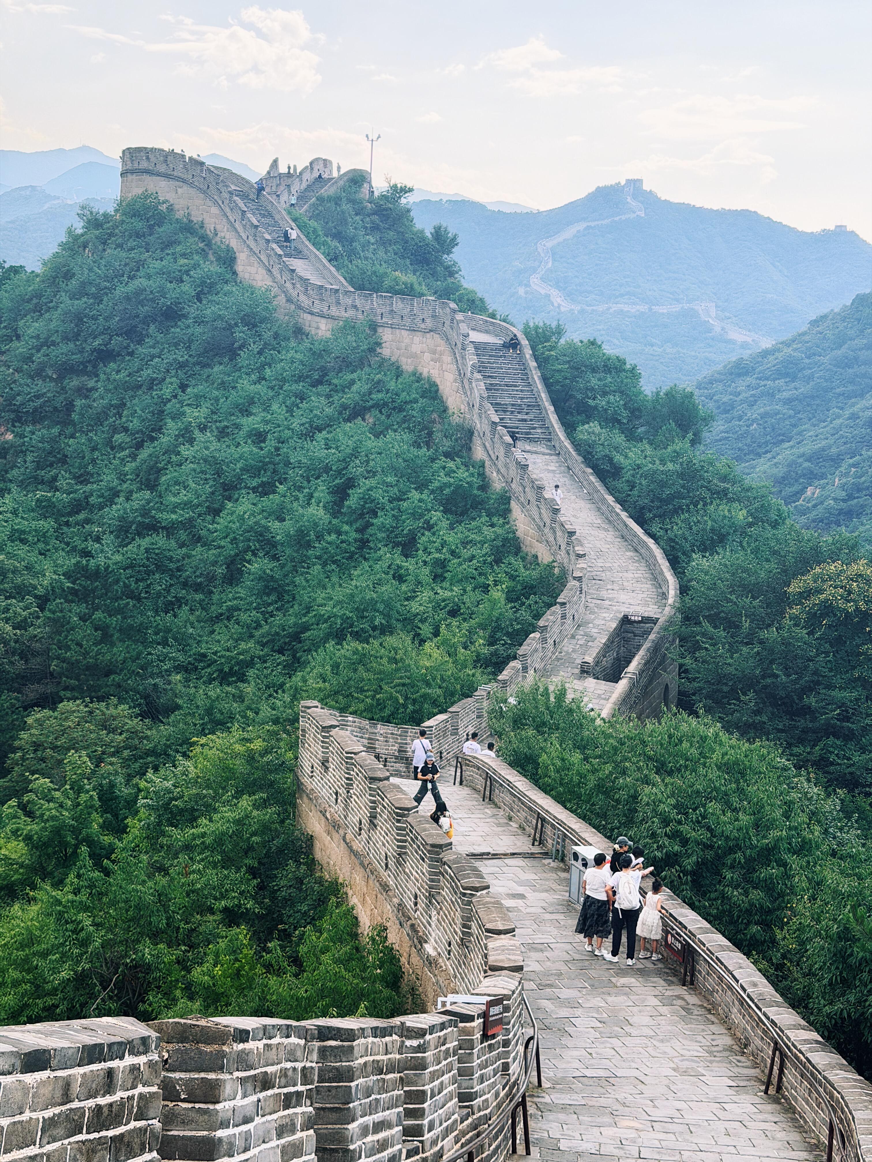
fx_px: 1612
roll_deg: -1.8
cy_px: 581
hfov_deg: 30.3
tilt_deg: -9.6
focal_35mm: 48
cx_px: 436
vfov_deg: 39.7
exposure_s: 1/1353
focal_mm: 6.76
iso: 100
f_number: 1.78
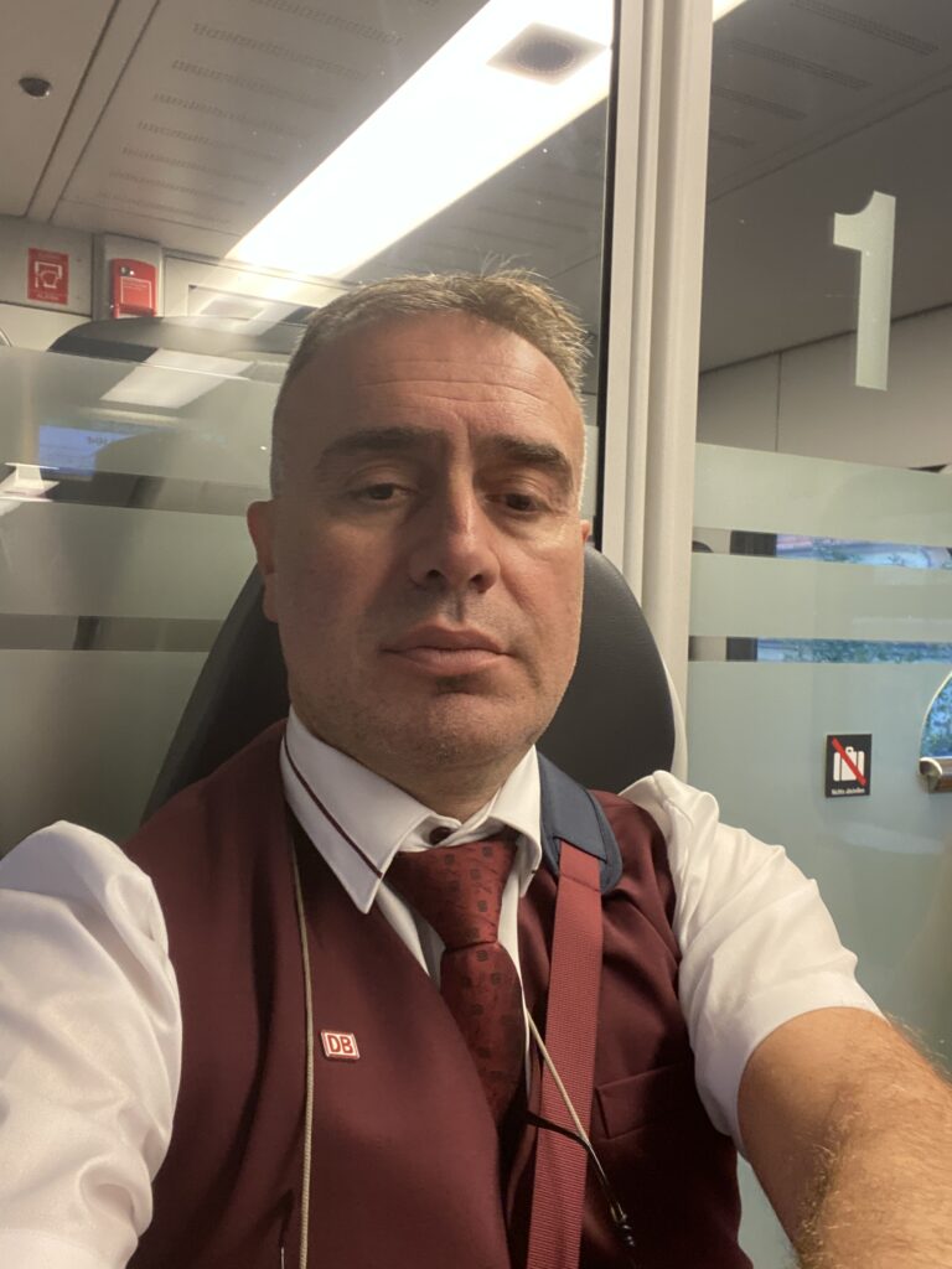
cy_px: 634
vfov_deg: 60.0
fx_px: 1100
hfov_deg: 46.8
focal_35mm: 30
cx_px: 476
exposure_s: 1/59
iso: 320
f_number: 2.2
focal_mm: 2.71
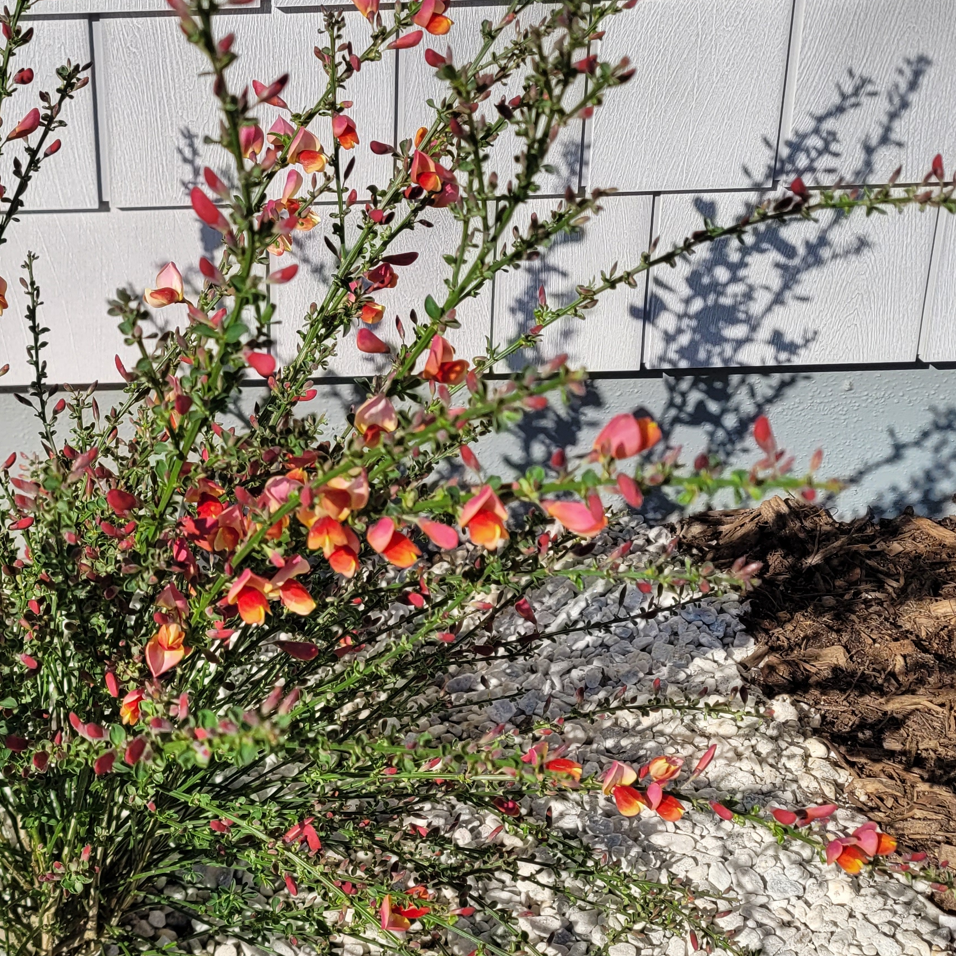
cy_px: 604
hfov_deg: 30.9
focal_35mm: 54
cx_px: 193
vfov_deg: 31.5
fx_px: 1687
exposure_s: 1/2730
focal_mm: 5.4
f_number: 1.8
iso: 40
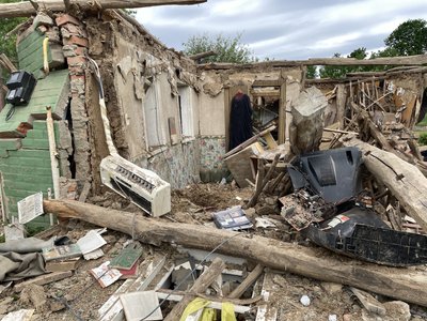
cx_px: 214
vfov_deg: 53.1
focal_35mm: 26
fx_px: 321
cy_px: 160
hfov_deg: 67.3
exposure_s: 1/1689
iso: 32
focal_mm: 4.2
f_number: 1.6
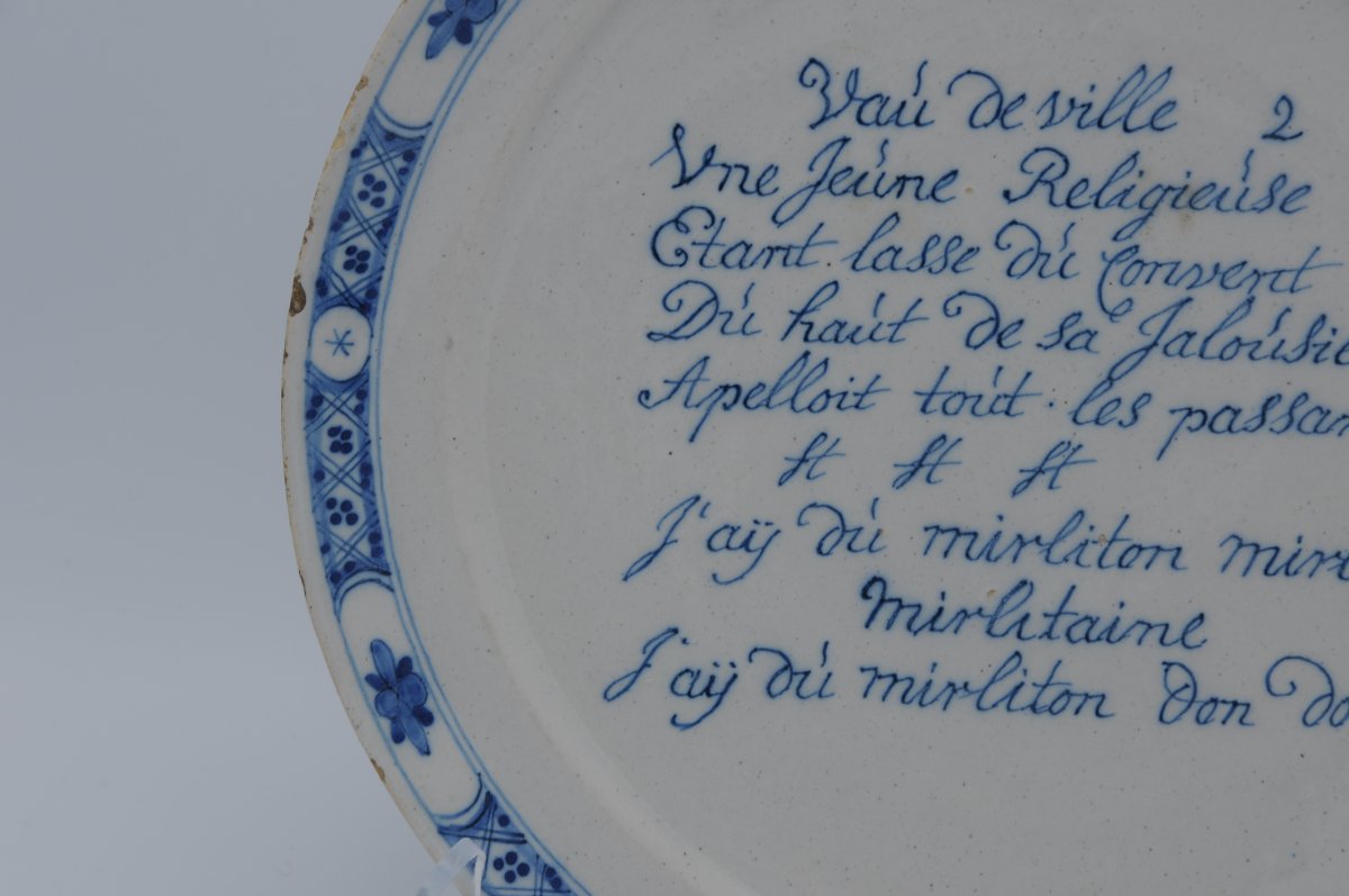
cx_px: 674
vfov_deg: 8.7
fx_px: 5895
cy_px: 448
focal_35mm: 158
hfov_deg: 13.1
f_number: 13
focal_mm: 105
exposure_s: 1/30
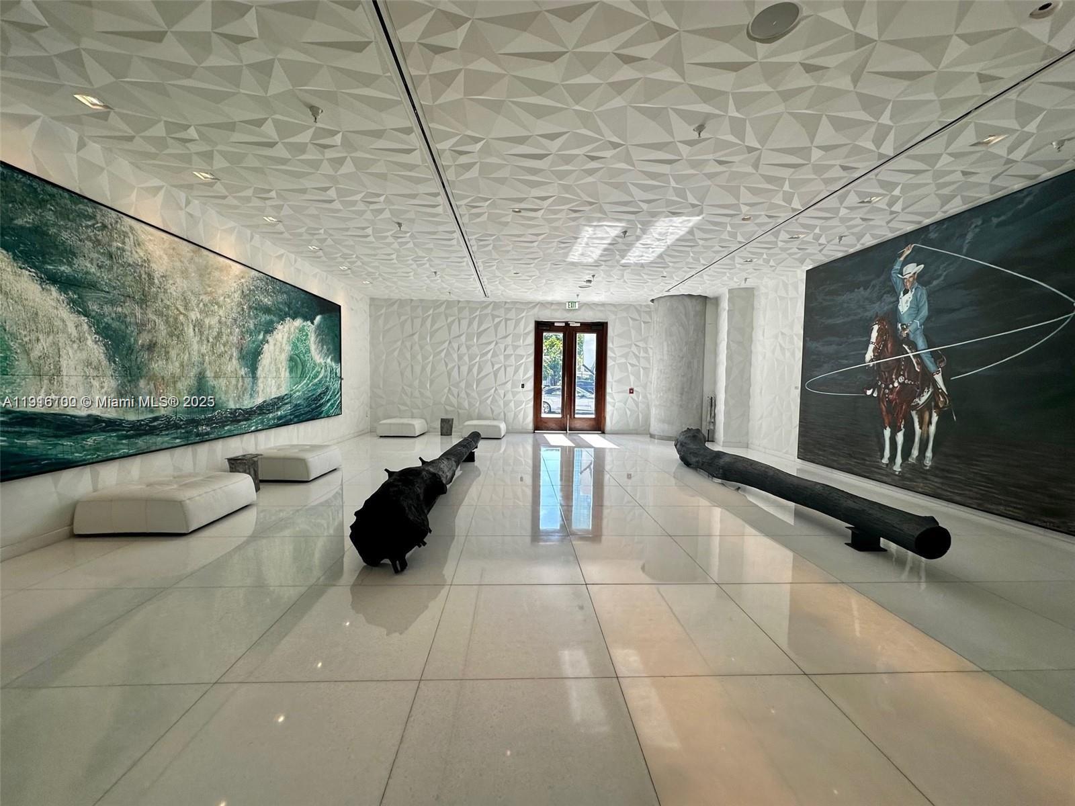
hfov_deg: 102.1
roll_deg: -1.6
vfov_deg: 85.7
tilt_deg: -3.0
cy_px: 403
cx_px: 538
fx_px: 435
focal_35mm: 14
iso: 40
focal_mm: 2.22
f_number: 2.2
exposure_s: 1/235
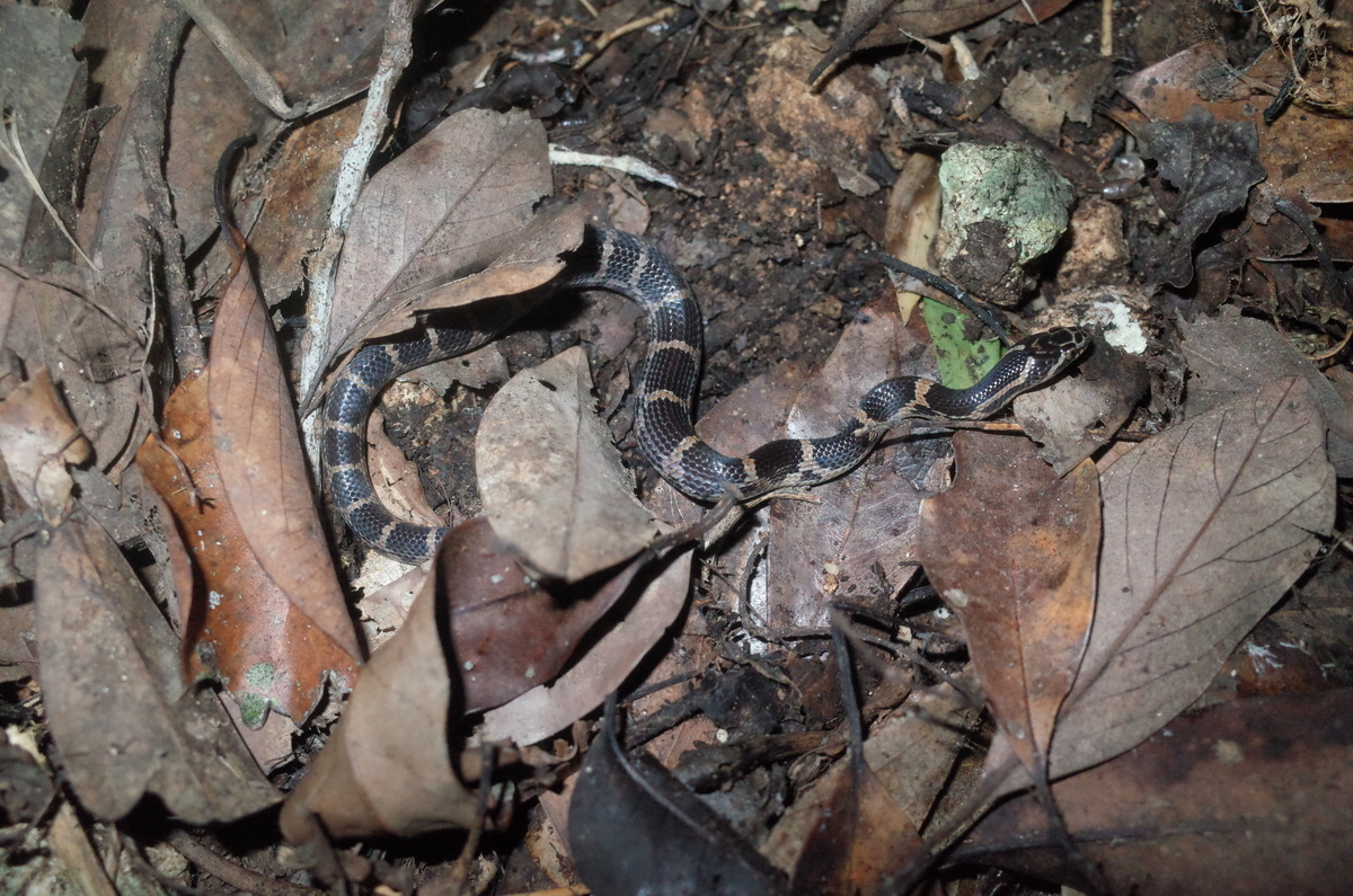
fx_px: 1050
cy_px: 448
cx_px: 676
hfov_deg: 65.6
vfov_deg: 46.2
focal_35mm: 28
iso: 3200
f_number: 4
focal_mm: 18.3
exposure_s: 1/40
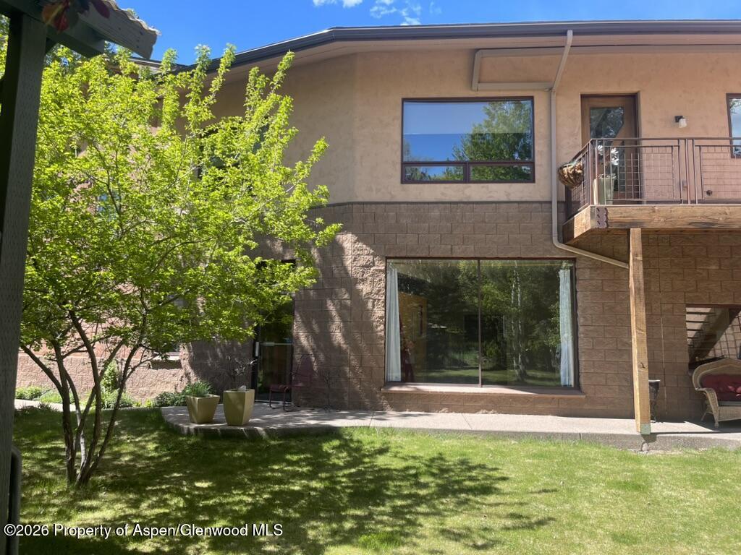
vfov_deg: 54.9
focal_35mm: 25
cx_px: 370
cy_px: 278
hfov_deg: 69.4
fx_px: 535
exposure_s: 1/813
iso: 32
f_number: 1.6
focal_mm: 5.1
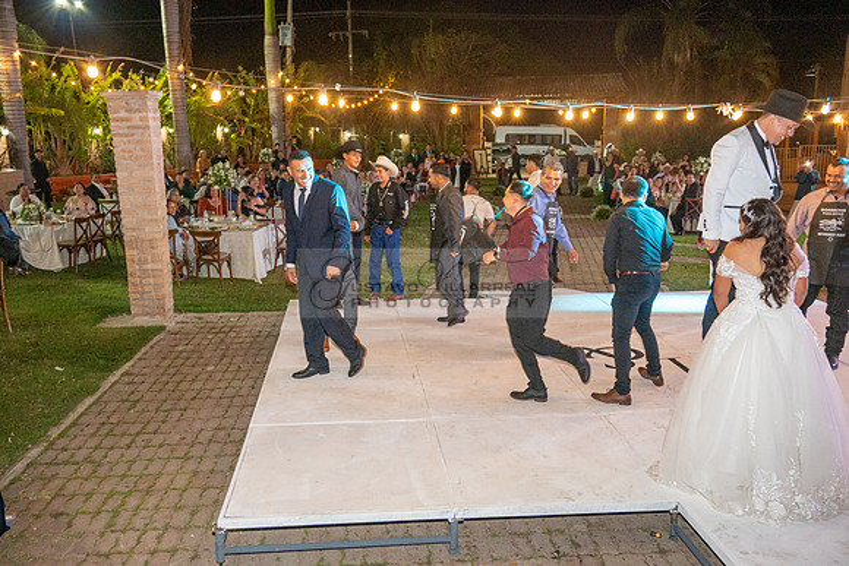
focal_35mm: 28
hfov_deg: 65.5
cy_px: 283
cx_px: 424
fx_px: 660
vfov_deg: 46.4
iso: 2500
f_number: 5
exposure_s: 1/80
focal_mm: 28
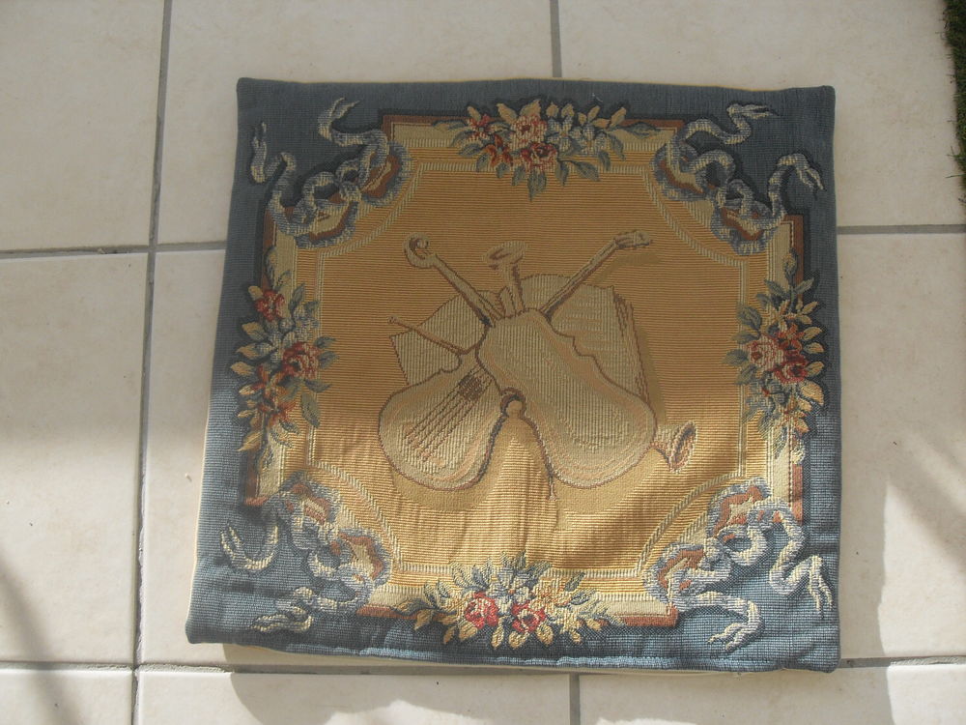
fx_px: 1033
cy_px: 362
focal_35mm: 37
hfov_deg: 50.1
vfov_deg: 38.7
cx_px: 483
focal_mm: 6.3
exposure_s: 1/90
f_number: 8.9
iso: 80
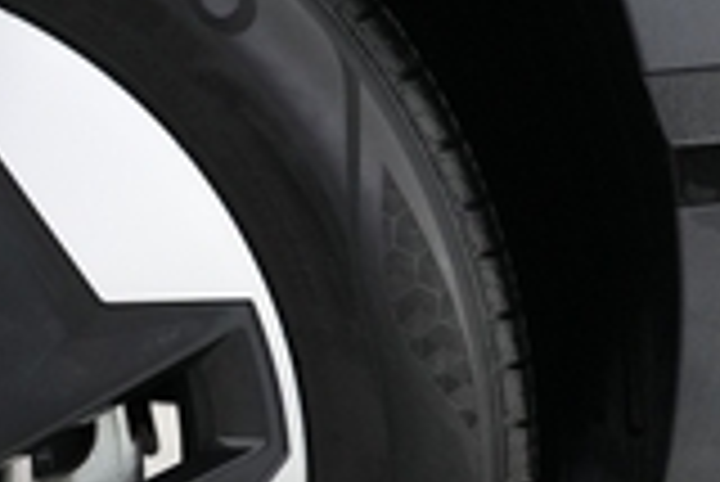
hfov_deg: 18.8
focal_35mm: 100
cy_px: 491
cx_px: -234
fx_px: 2002
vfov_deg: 13.5
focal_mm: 25
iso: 4000
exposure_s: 1/160
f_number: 2.8
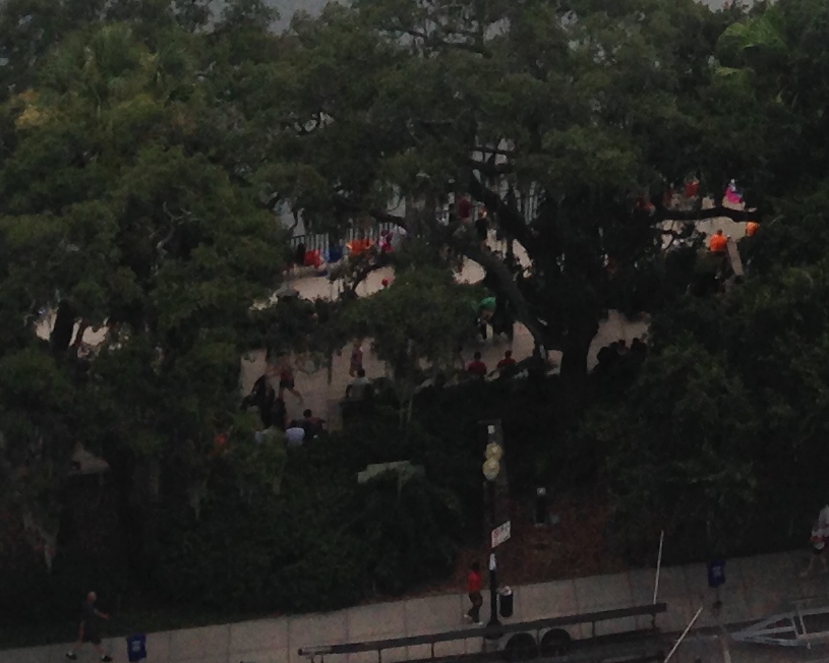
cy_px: -544
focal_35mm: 129
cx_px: 1234
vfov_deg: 11.1
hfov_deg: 14.0
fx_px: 3165
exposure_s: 1/343
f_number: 2.4
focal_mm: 4.12
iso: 50
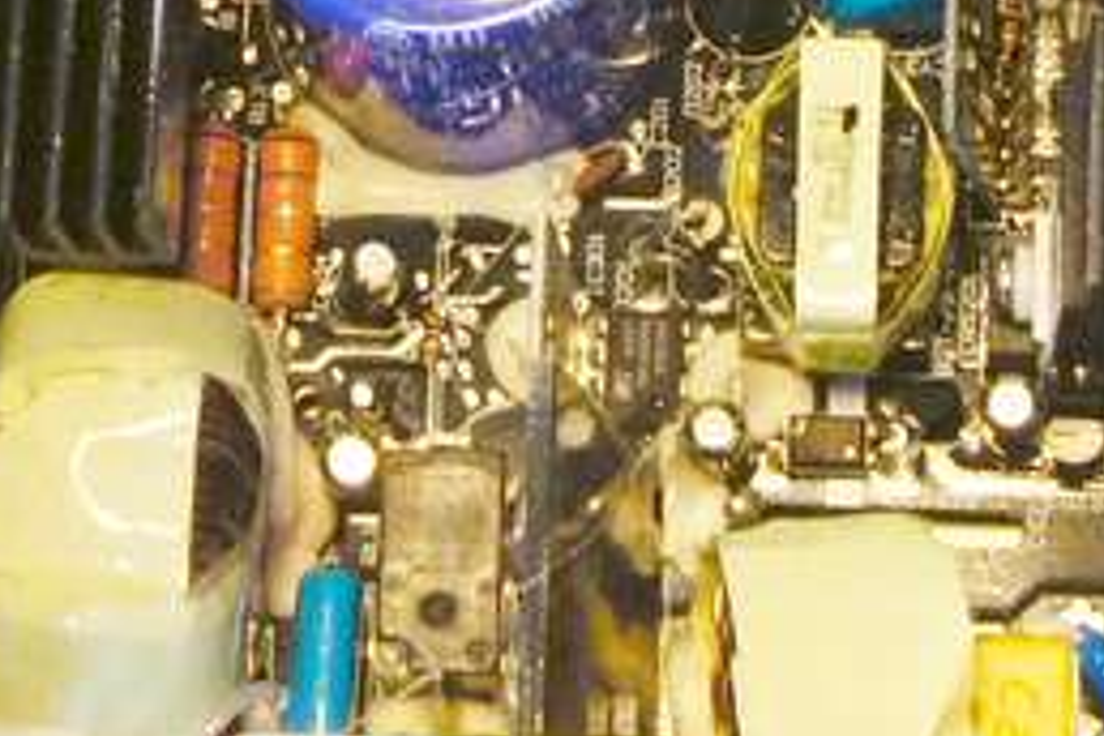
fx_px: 6409
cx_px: 270
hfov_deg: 9.8
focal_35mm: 209
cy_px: -280
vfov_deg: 6.5
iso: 1600
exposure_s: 1/25
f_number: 14
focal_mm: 30
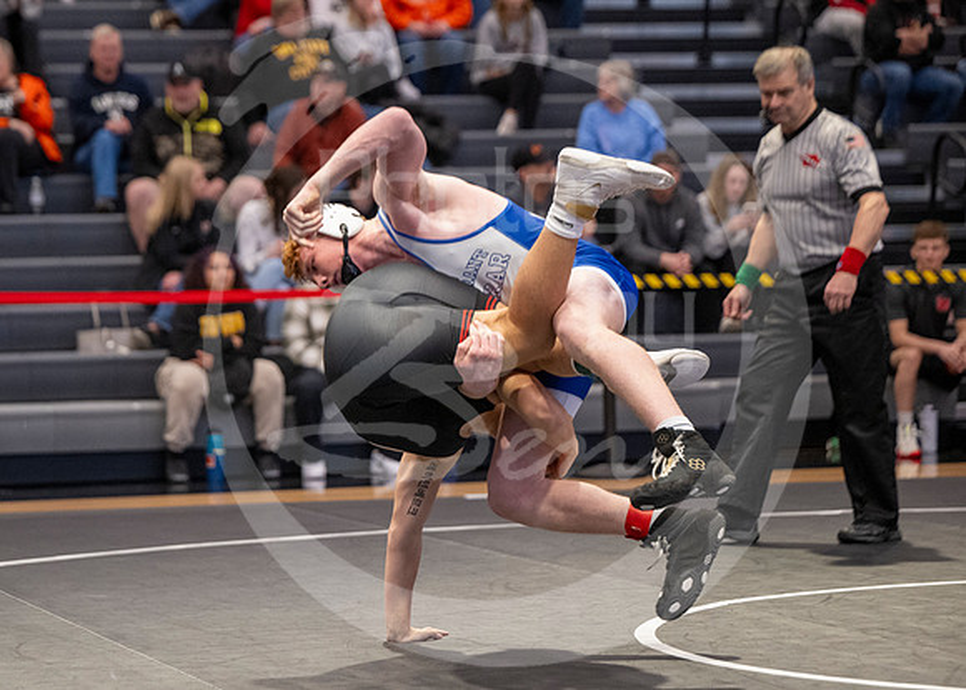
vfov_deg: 12.0
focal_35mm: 119
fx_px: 3272
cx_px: 338
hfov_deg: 16.8
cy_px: 407
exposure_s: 1/1000
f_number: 2.8
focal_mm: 86
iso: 3200
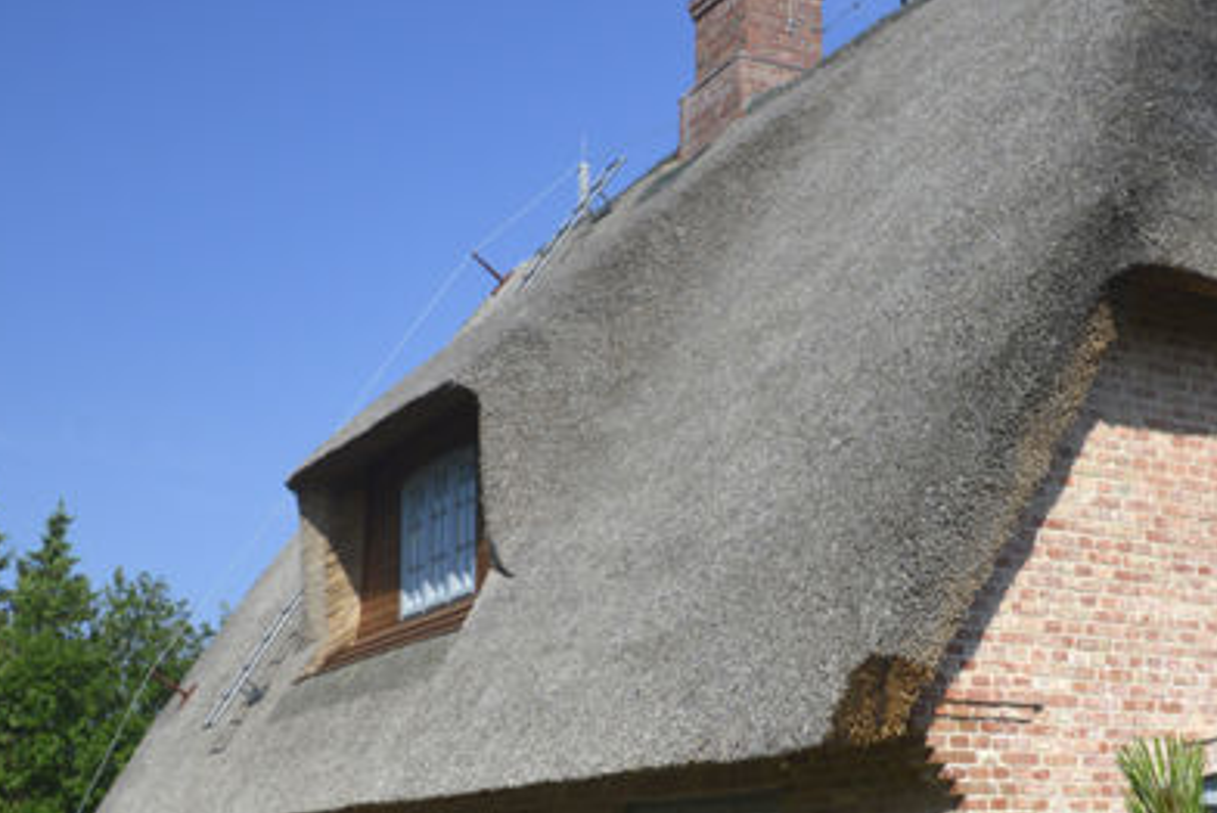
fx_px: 1759
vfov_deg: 25.1
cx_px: 652
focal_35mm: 52
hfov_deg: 38.1
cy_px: 765
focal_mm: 17
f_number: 10
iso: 400
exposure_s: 1/400
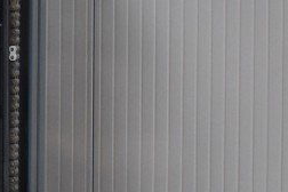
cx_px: -225
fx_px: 1771
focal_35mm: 221
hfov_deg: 8.9
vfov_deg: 6.2
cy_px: 18
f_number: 4.2
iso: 1600
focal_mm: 31
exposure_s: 1/50
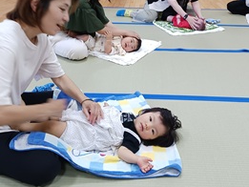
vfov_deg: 38.3
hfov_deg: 50.1
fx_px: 266
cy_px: 62
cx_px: 124
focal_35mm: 37
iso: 200
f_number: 1.8
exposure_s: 1/50.3
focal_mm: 4
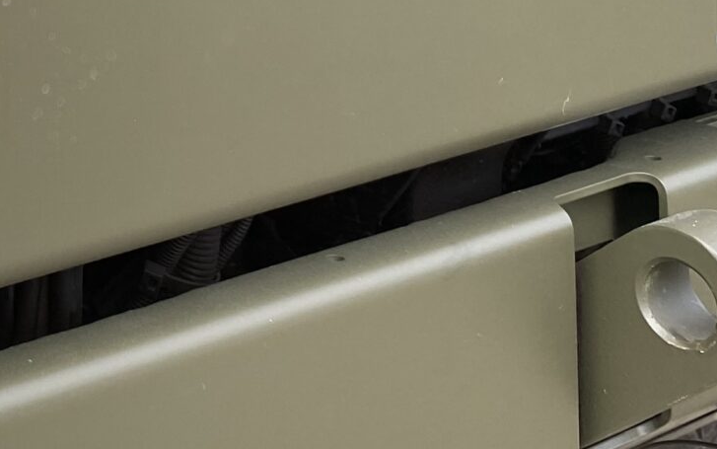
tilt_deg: -1.9
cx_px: -239
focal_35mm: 97
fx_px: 1896
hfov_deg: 19.6
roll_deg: +1.3
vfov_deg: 12.2
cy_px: -388
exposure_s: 1/495
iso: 32
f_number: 1.8
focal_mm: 4.25
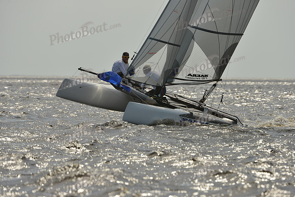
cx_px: 148
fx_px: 3278
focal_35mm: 400
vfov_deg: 3.4
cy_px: 98
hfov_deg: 5.2
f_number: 8
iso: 250
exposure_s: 1/1000
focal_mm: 400
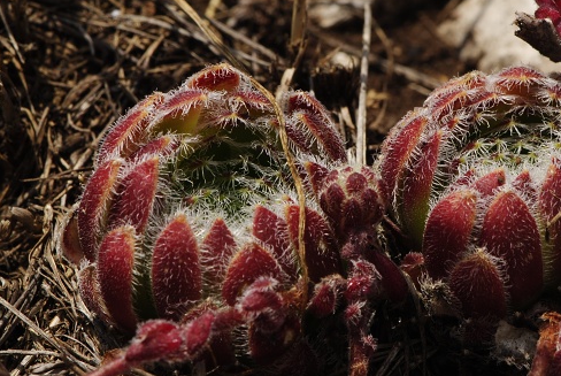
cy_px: 139
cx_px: 363
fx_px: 3259
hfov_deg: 9.8
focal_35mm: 209
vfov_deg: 6.6
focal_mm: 85
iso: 100
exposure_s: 1/125
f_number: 14
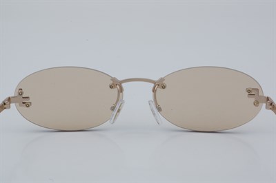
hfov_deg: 24.6
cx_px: 138
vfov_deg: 16.5
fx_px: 632
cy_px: 92
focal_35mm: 82
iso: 100
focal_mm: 55
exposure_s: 1/4
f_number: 32
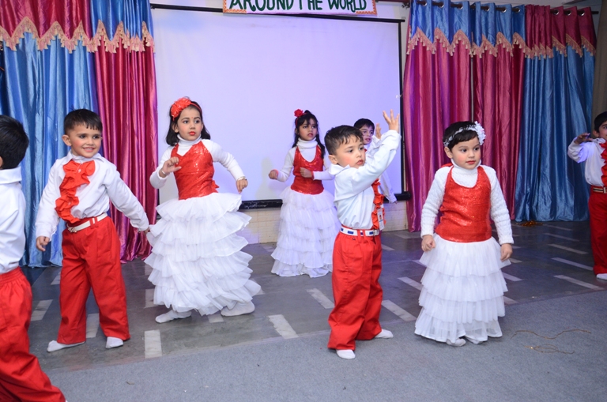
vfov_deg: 35.4
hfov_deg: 51.4
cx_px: 304
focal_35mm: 38
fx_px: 631
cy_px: 201
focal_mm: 25
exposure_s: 1/125
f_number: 6.3
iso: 1000
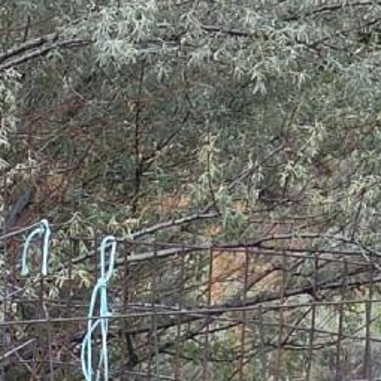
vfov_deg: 3.6
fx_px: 5952
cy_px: 784
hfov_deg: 3.6
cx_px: -324
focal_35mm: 478
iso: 50
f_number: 2.4
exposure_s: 1/730
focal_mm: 7.9
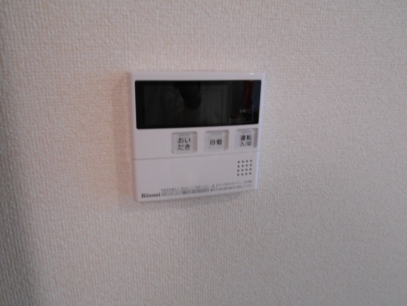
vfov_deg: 53.1
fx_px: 306
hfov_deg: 67.3
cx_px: 204
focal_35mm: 26
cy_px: 153
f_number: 3.2
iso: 220
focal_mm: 4.6
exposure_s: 1/30
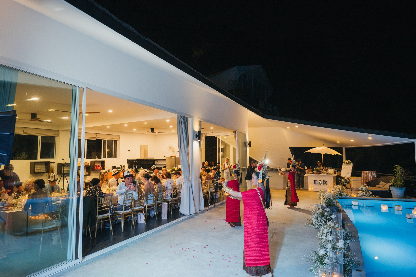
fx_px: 277
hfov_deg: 73.7
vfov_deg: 53.1
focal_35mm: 24
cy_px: 138
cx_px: 208
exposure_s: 1/250
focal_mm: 24
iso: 1600
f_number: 2.5
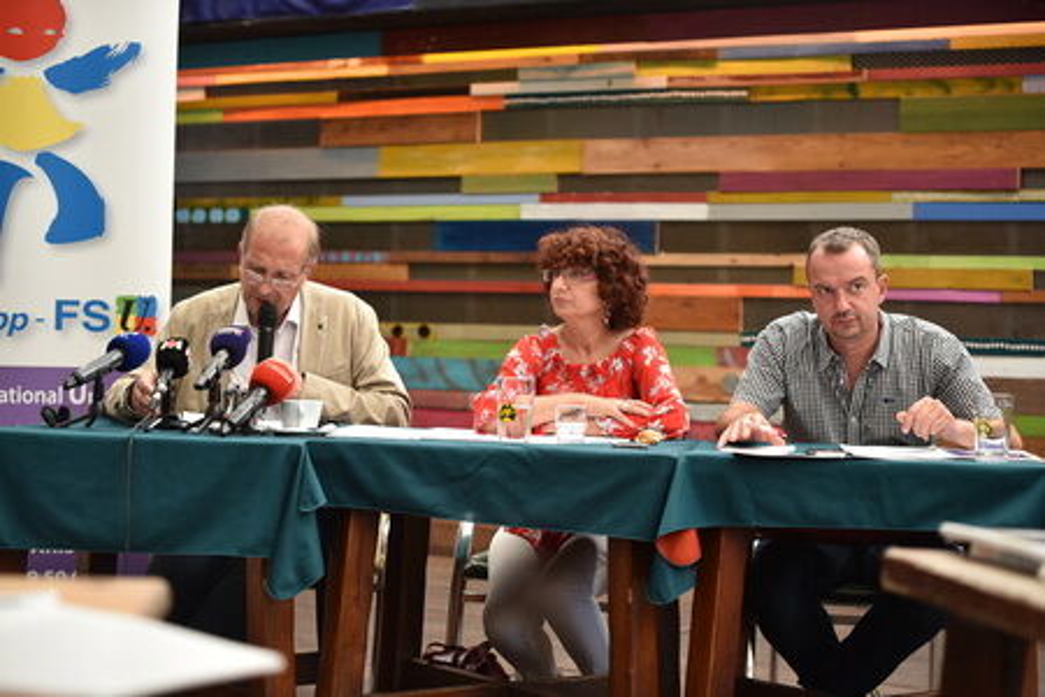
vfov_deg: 19.5
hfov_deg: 28.8
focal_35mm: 70
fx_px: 2032
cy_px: 348
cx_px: 522
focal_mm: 70
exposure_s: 1/500
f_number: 2.8
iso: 800
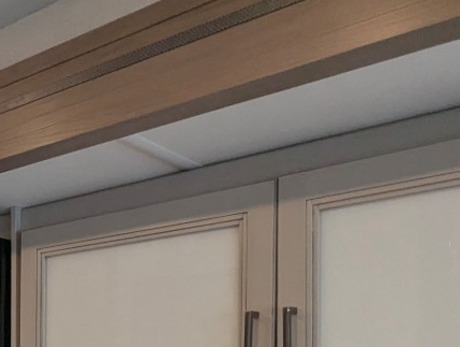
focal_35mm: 52
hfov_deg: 33.5
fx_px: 692
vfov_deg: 25.7
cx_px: -4
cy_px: 397
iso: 66
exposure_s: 1/199
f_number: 2.2
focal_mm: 2.35
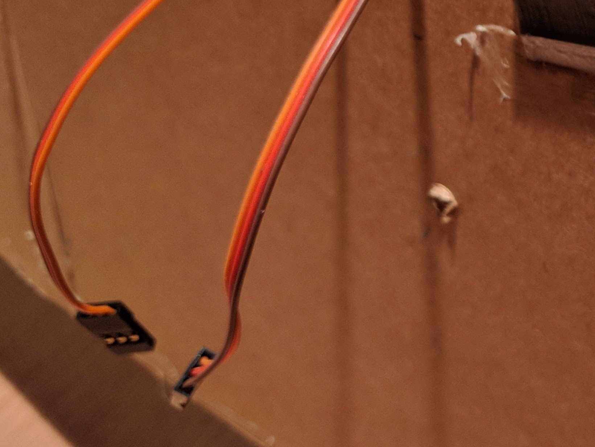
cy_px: 49
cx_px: 691
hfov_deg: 27.1
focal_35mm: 64
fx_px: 1100
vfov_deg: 22.4
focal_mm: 4.67
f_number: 2
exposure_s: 1/118
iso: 257
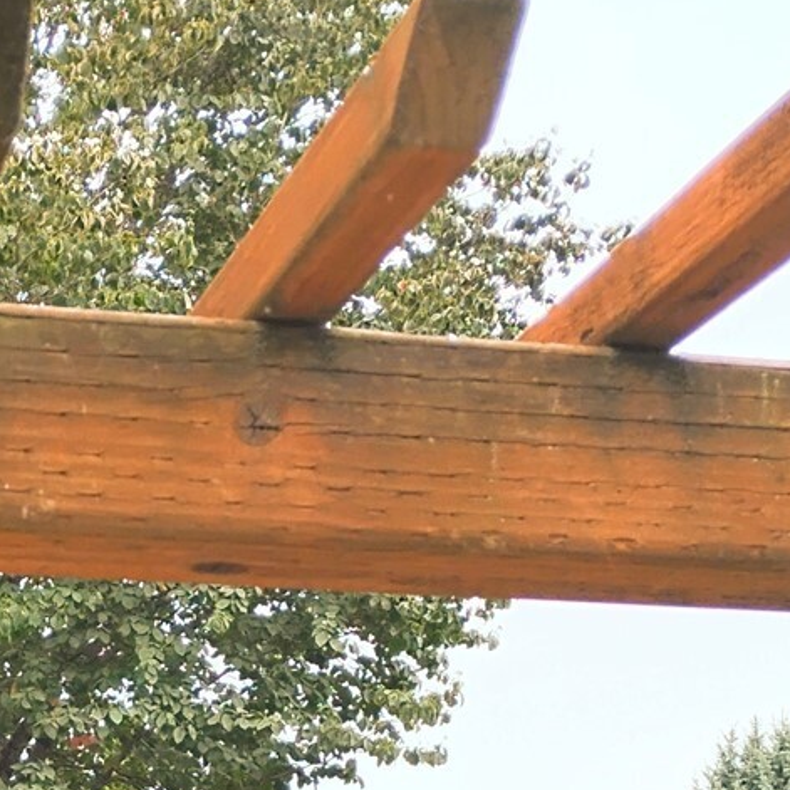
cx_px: 49
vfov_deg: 19.4
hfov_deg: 20.2
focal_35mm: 84
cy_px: 960
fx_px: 2169
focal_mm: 4.26
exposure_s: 1/120
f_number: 1.8
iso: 272
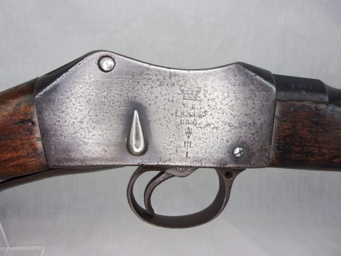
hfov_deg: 63.4
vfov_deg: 49.7
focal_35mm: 28
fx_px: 276
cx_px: 170
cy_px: 128
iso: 156
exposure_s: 1/125
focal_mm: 5.1
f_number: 3.9
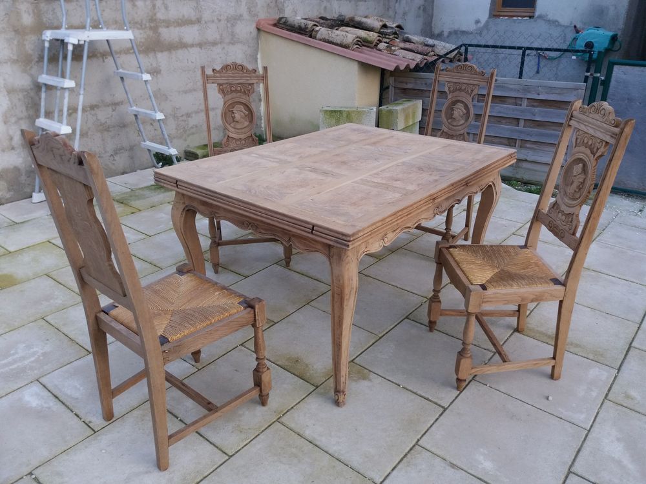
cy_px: 242
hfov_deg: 63.4
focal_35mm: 28
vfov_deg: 49.7
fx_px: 523
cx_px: 323
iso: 64
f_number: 1.9
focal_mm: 3.7
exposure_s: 1/71
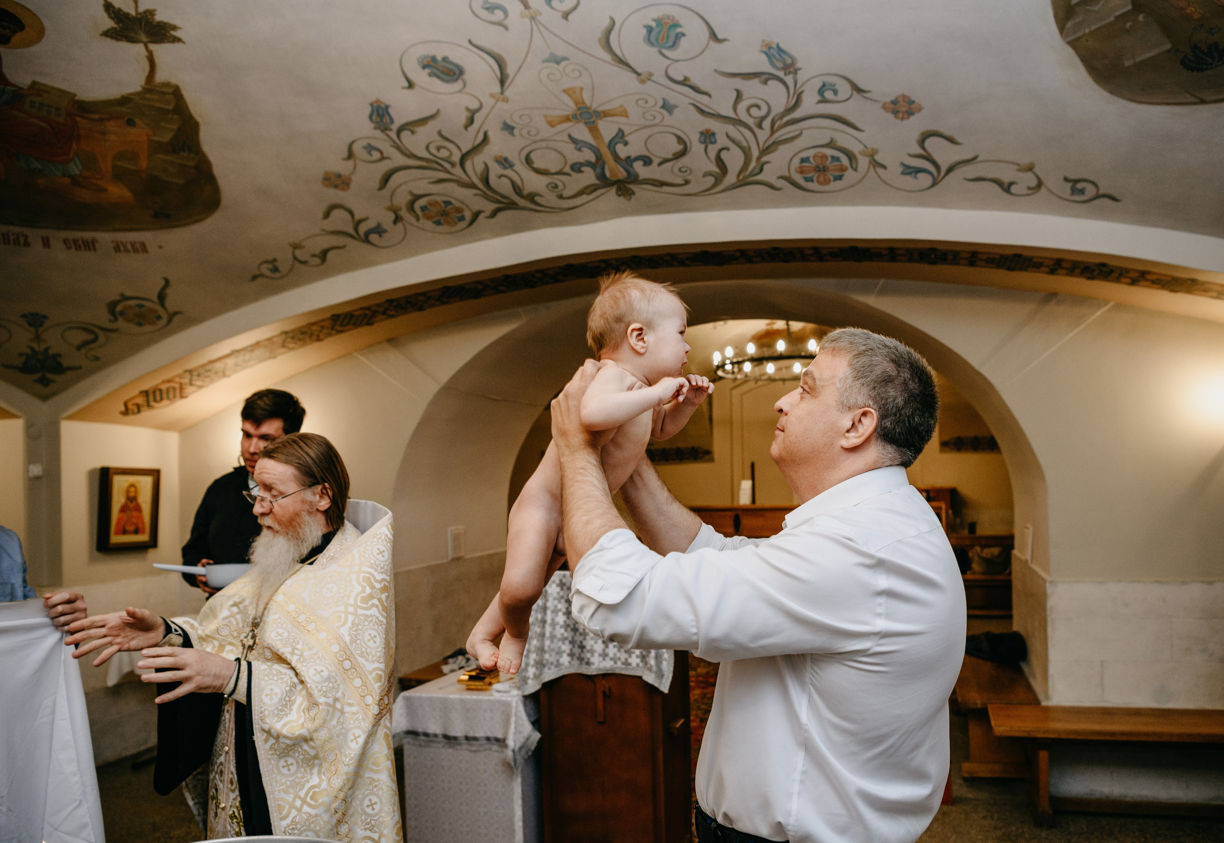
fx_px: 900
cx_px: 662
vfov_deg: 50.2
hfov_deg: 68.3
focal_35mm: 26
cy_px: 441
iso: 640
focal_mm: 24
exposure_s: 1/160
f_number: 3.5
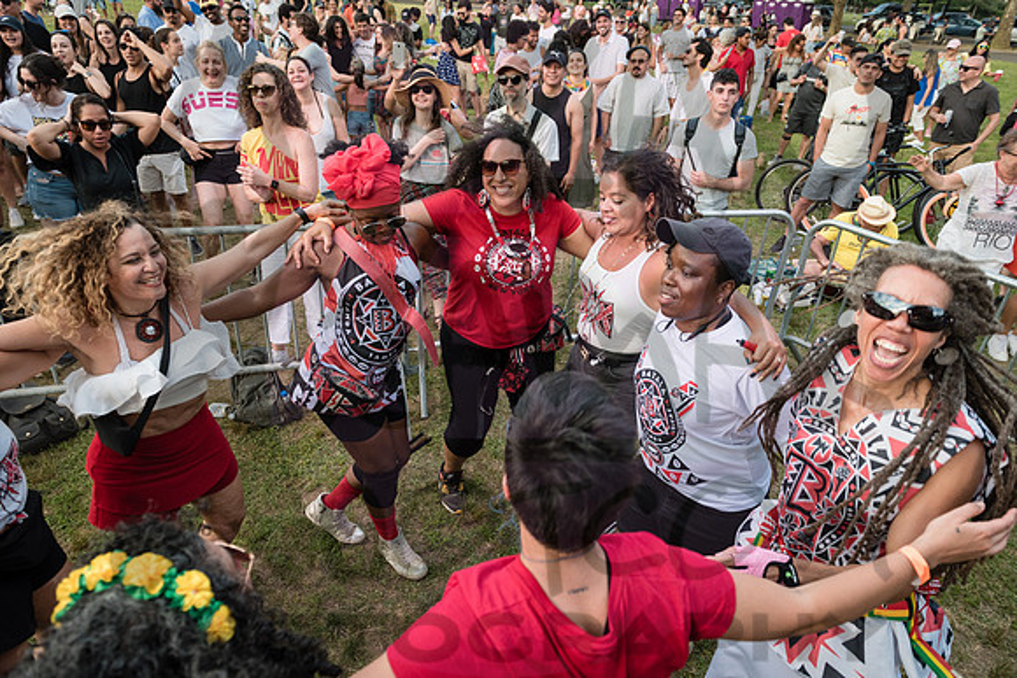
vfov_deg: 53.2
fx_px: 678
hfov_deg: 73.7
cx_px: 508
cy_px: 339
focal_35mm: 24
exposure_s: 1/320
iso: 1000
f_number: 4.5
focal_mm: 24
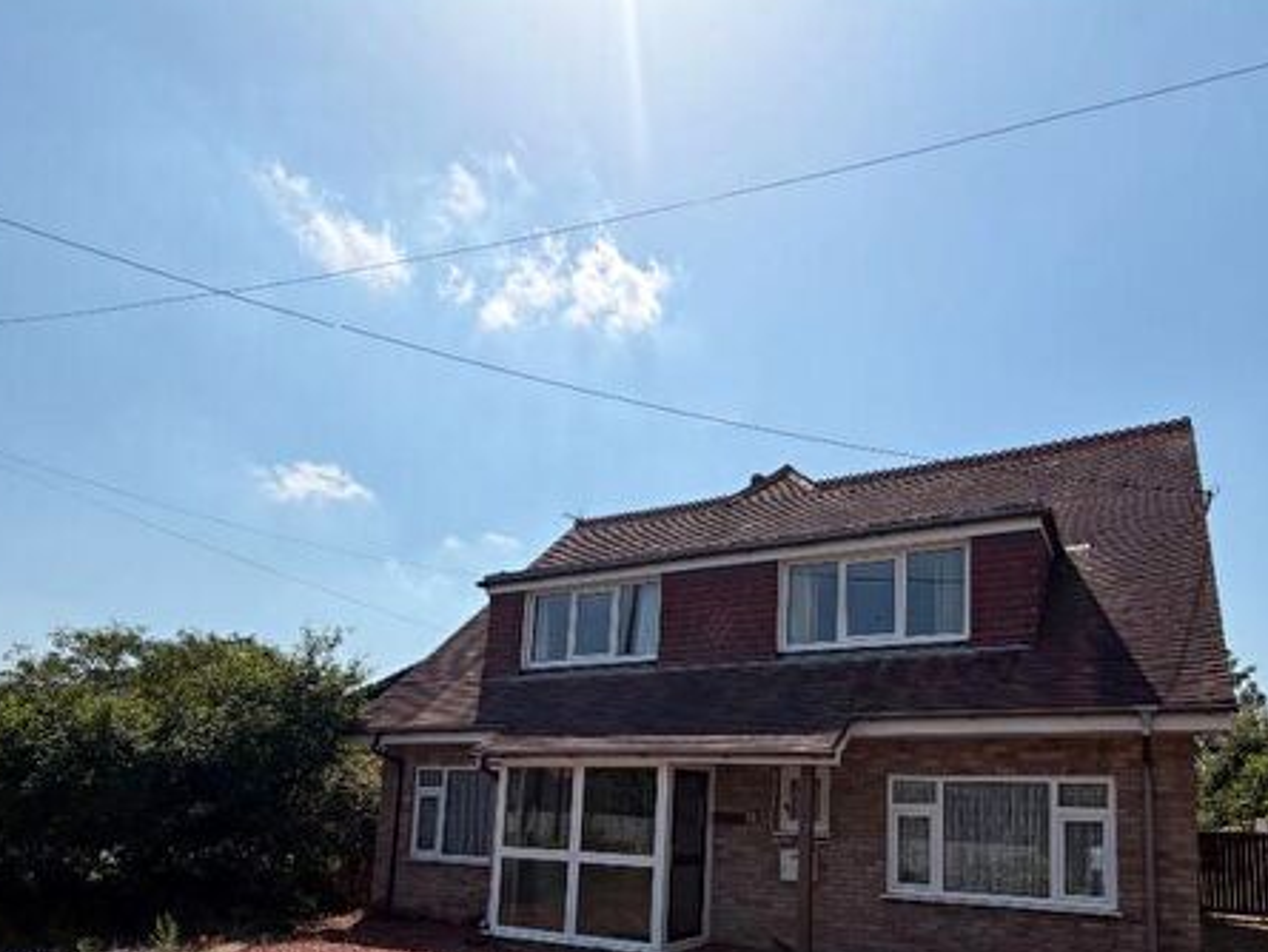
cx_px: 772
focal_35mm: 22
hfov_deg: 75.4
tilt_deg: +6.5
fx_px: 806
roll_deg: -1.0
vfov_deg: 57.9
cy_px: 717
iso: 20
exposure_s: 1/1339
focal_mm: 2.22
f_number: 2.2
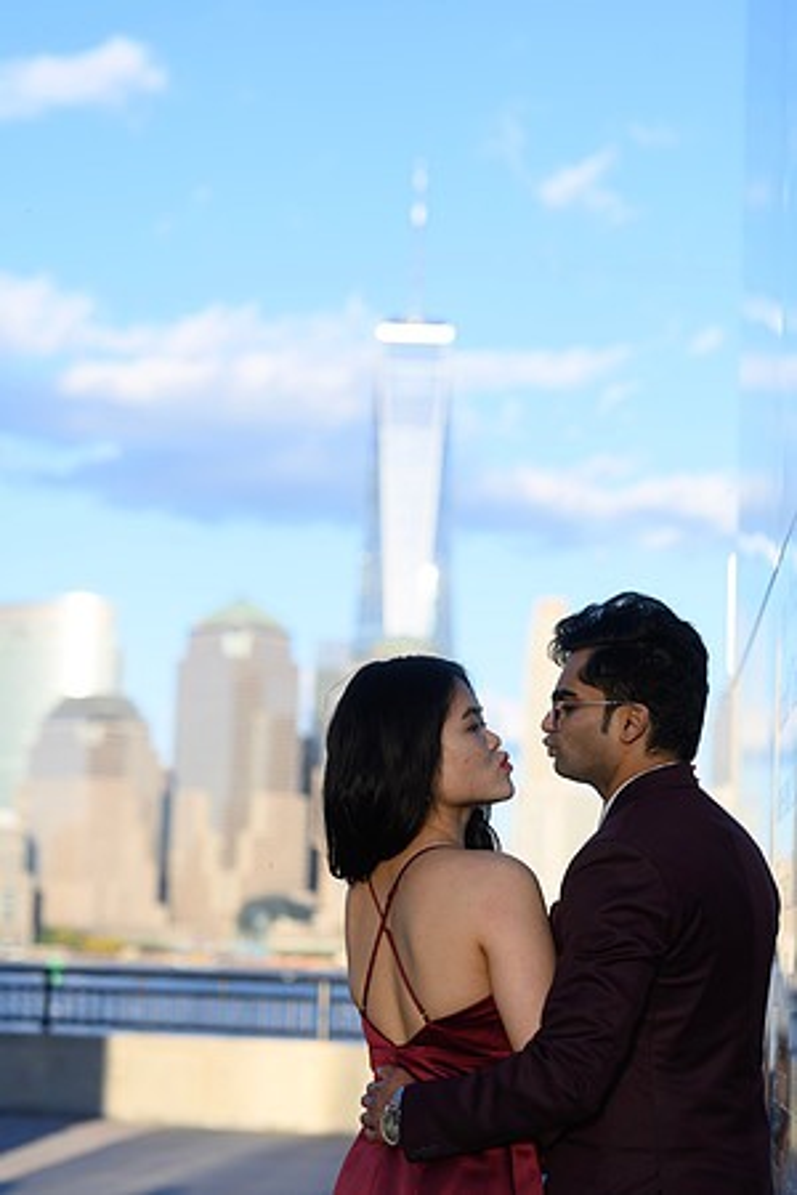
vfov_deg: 23.9
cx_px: 398
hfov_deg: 16.1
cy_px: 598
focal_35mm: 85
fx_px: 2822
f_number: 4
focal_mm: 85
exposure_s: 1/640
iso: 160
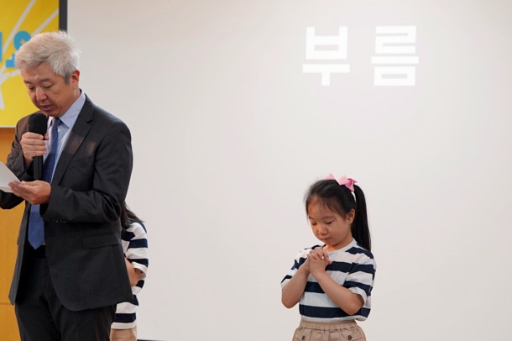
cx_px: 163
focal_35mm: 155
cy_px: 191
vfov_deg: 8.8
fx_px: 2203
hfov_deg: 13.2
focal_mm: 105
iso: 1000
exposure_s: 1/160
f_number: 4
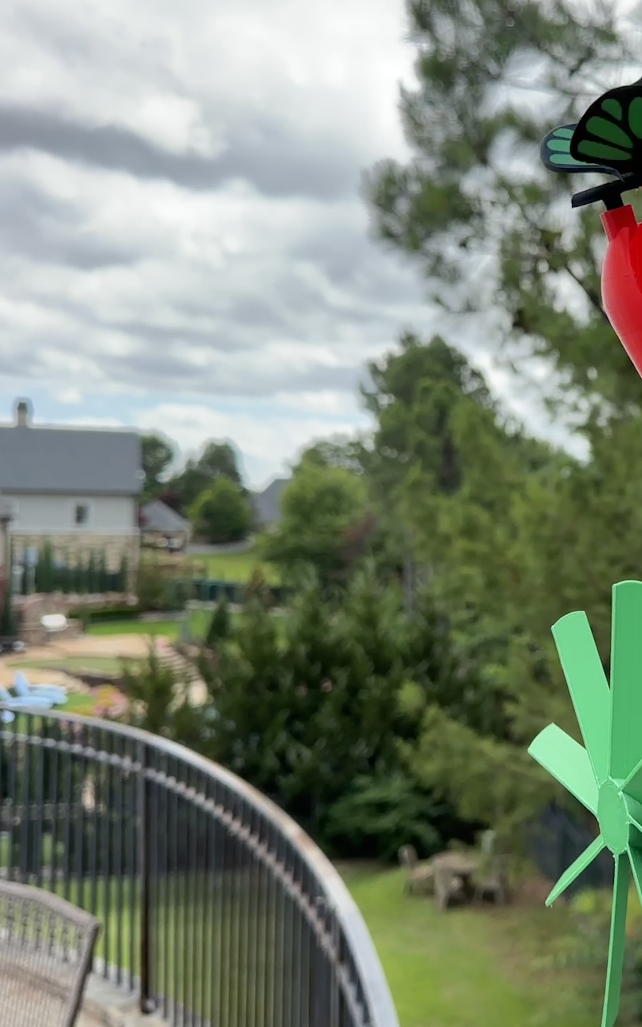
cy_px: 513
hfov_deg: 34.4
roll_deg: -1.9
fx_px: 952
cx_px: 620
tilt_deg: -0.9
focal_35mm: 34
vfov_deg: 56.7
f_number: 1.78
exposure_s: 1/1845
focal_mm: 6.86
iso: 80
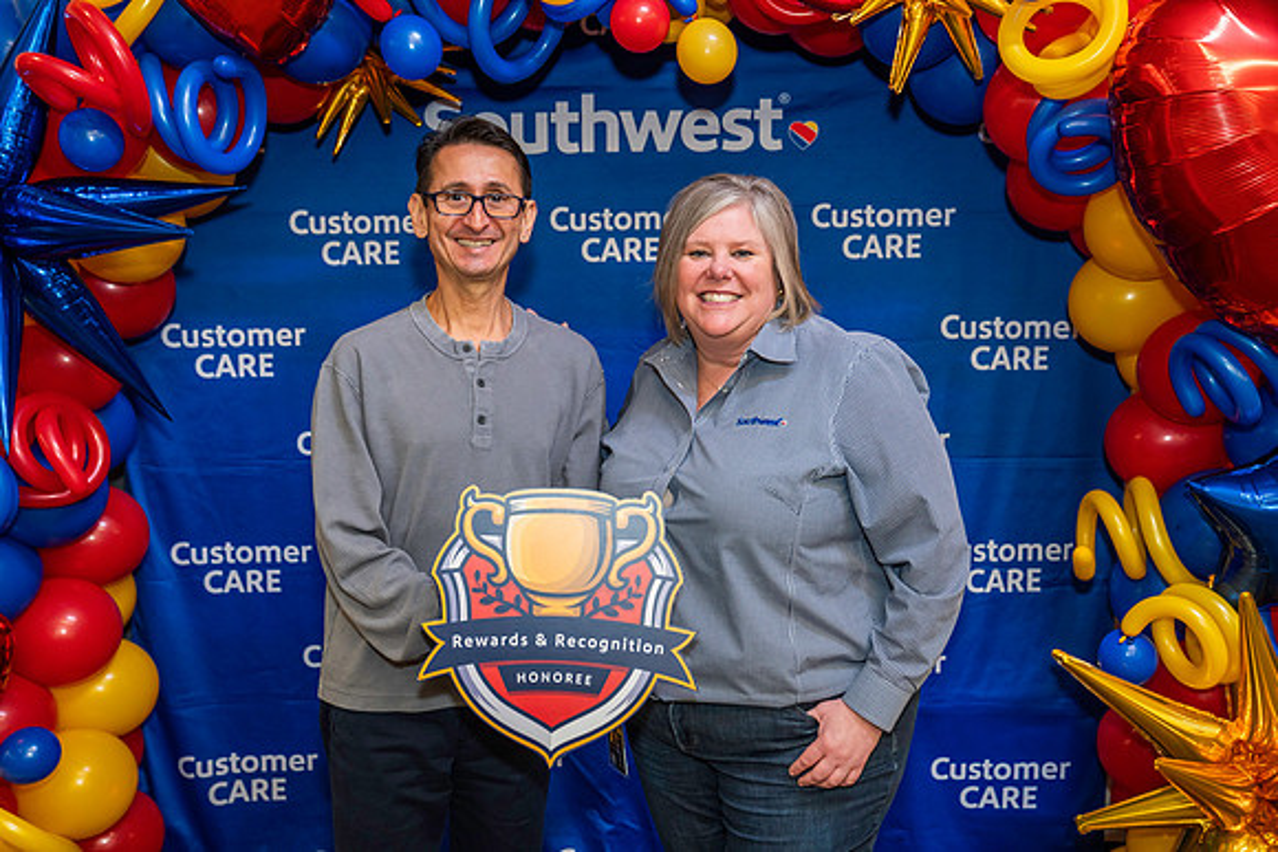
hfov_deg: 50.7
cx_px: 639
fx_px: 1349
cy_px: 426
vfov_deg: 35.1
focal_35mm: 38
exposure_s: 1/160
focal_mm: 38
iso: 1250
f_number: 4
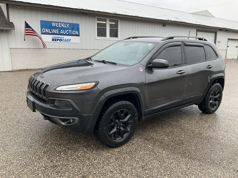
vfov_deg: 48.3
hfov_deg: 61.6
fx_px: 199
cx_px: 119
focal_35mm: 29
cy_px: 89
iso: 20
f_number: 1.8
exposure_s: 1/124
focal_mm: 3
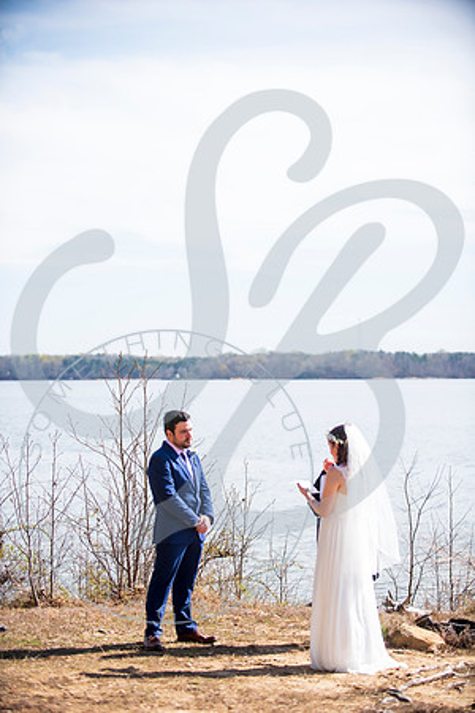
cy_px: 356
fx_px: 1583
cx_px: 238
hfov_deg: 17.1
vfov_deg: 25.4
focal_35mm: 80
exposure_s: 1/800
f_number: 2.8
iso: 100
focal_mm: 80
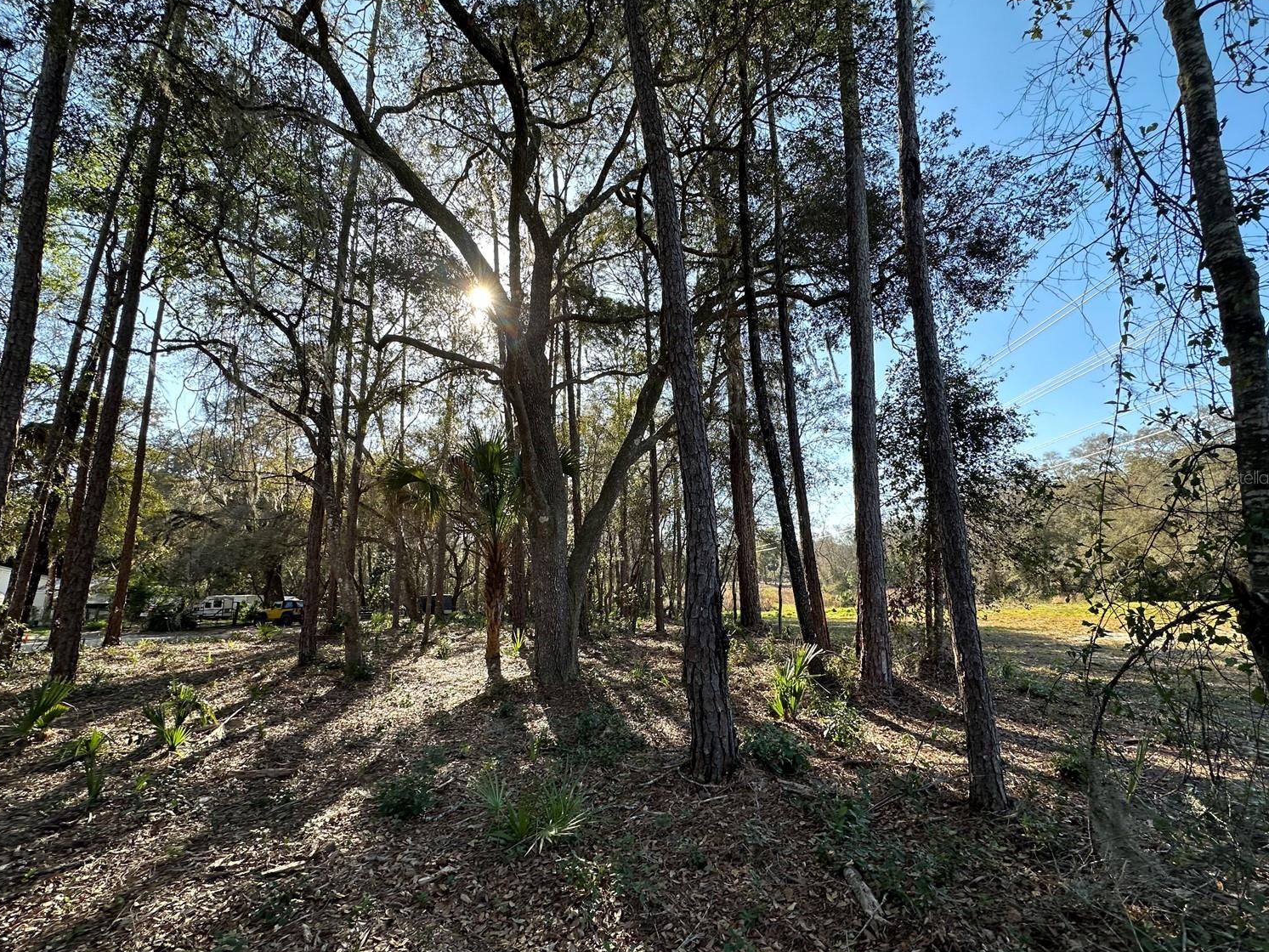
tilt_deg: +11.2
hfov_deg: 98.2
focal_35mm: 15
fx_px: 550
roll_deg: +1.1
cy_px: 477
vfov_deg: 81.8
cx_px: 630
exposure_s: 1/333
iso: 40
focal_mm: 2.22
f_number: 2.2
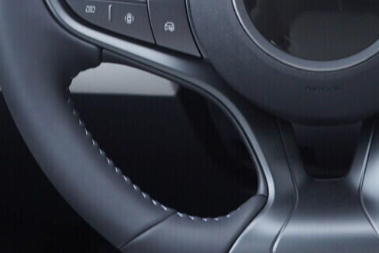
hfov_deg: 19.1
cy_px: -42
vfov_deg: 12.6
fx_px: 1116
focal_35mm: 106
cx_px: 311
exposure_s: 1/40
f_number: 2.8
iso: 160
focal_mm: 24
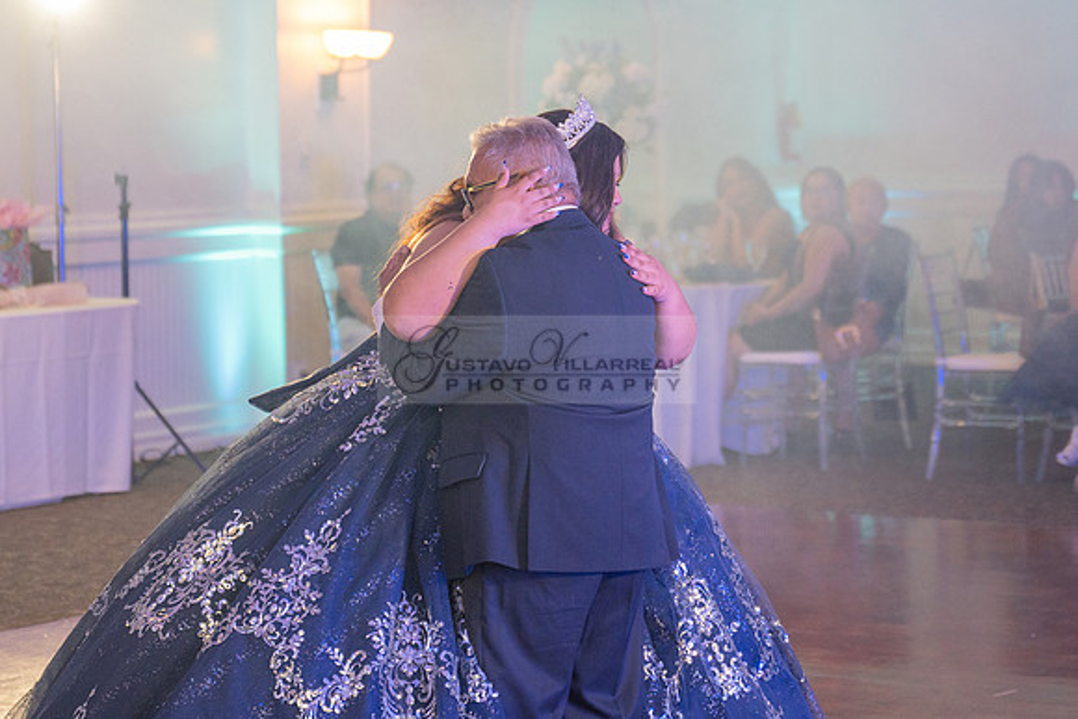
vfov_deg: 12.1
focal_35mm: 113
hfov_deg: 18.1
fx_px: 3382
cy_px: 233
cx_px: 544
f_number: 2.8
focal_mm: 70
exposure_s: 1/200
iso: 1250
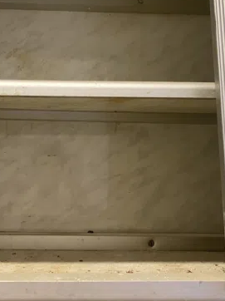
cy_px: 107
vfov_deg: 40.9
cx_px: 54
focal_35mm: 46
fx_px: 399
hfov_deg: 30.9
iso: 500
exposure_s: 1/54
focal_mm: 4.25
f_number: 1.8
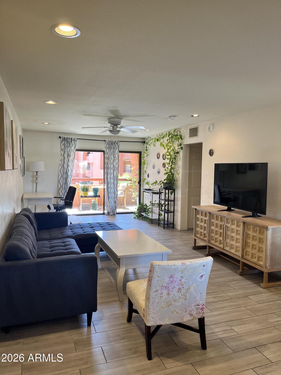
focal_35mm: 26
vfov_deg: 67.3
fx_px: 281
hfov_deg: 53.1
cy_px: 188
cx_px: 140
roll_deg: -0.4
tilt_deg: -4.8
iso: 125
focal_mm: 5.1
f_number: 1.6
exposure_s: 1/120
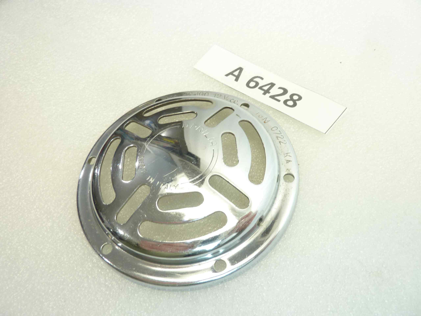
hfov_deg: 69.4
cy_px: 158
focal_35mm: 25
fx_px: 304
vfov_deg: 54.9
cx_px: 210
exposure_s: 1/15
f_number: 3.3
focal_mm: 4.1
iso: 80
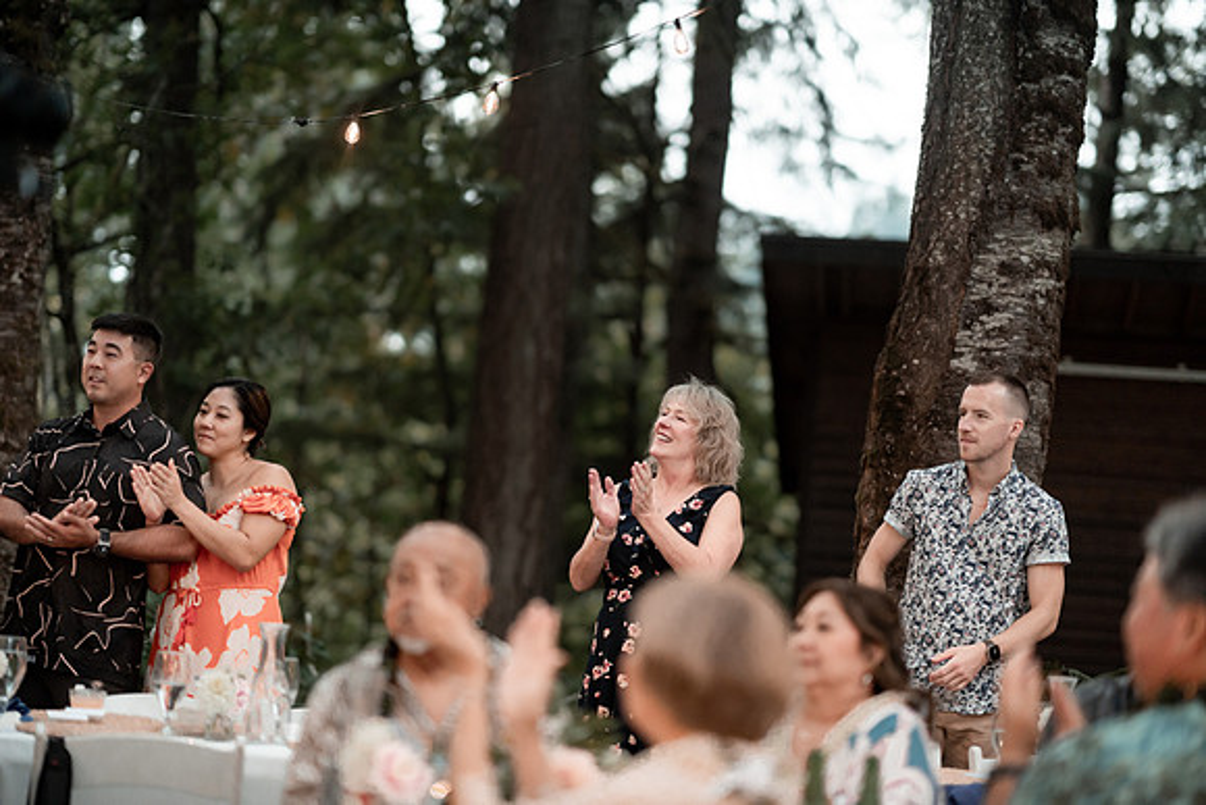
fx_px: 2848
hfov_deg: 23.9
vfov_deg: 16.1
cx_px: 603
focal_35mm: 85
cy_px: 402
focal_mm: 85
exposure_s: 1/400
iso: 1600
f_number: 1.4
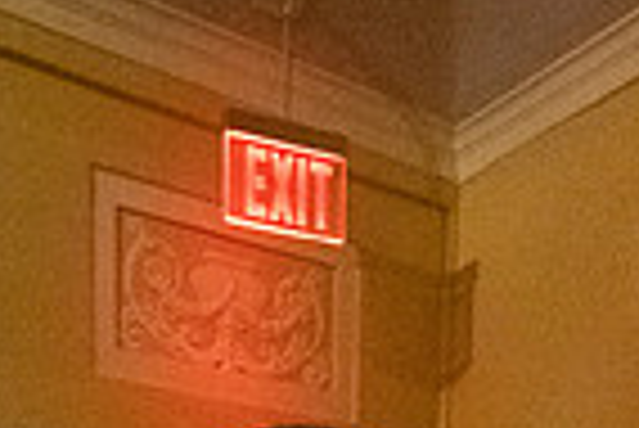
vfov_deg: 17.9
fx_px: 1013
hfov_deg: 34.5
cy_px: 818
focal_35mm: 57
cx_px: 180
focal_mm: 14
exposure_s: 1/250
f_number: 4.5
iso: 16000
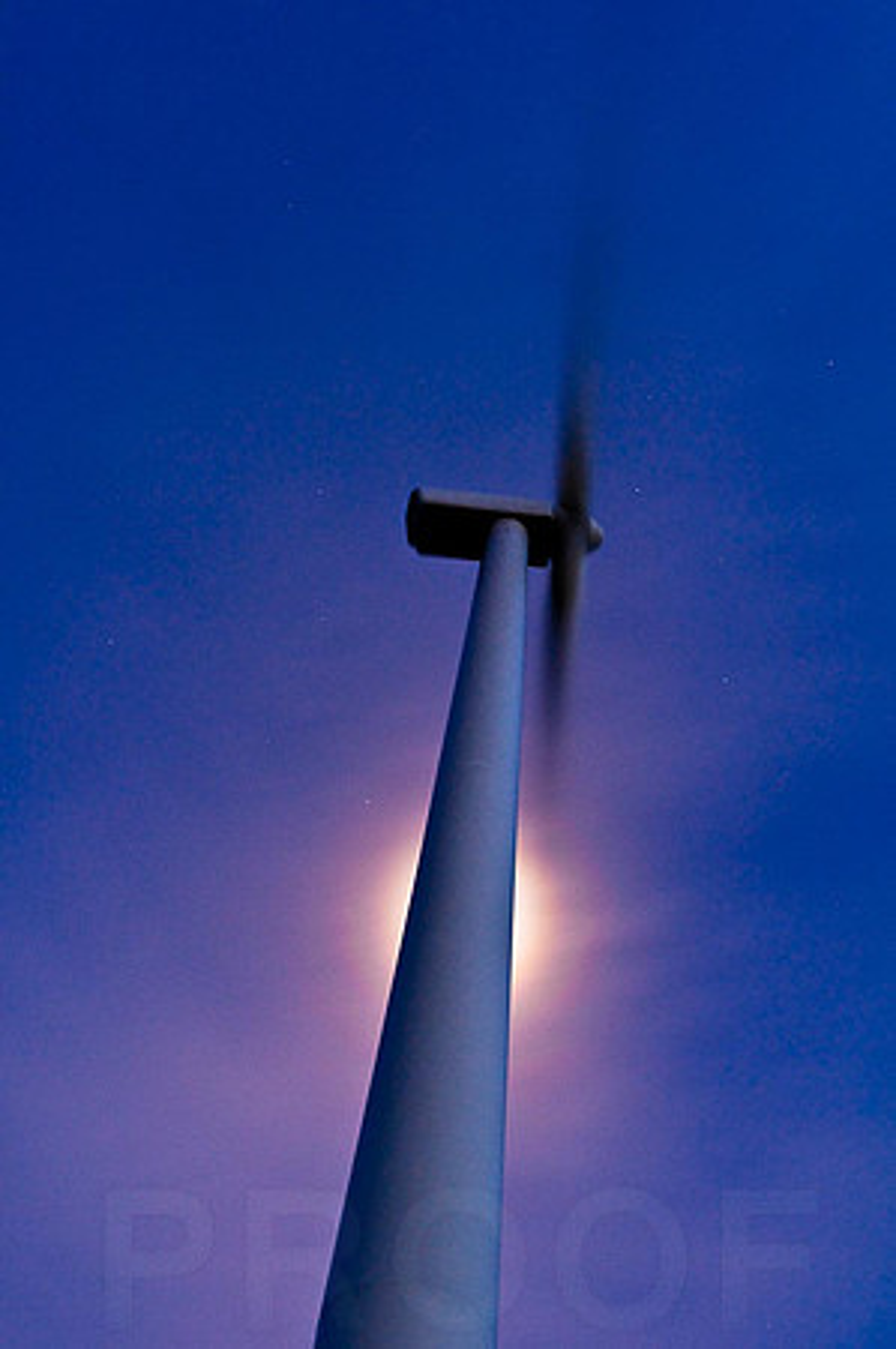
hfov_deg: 36.8
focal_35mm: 36
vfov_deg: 53.2
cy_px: 674
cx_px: 448
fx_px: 1347
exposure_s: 8
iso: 200
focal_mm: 24
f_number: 5.6
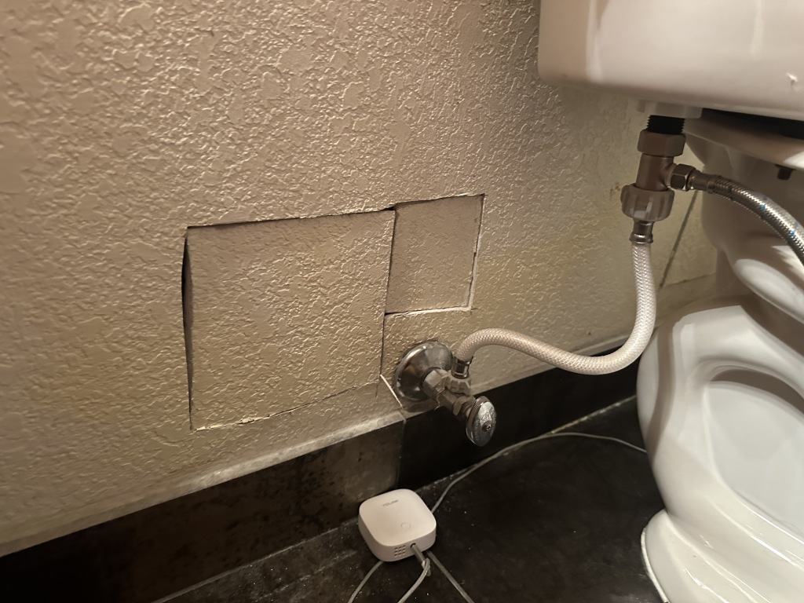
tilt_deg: -27.3
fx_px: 557
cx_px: 402
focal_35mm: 24
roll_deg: -7.7
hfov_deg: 71.6
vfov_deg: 56.8
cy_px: 302
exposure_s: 1/40
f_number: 1.78
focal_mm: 6.86
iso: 1000
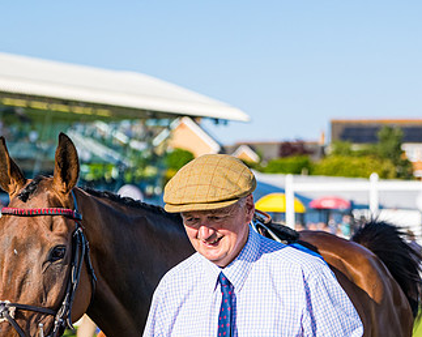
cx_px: 227
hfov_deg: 12.5
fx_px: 1922
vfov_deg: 10.0
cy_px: 290
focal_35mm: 154
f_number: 4
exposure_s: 1/2000
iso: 200
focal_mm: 70
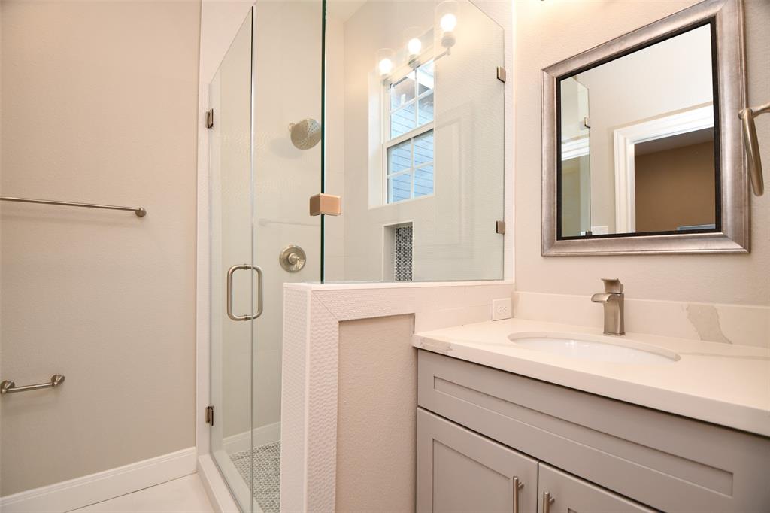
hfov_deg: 100.4
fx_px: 321
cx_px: 385
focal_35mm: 15
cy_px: 256
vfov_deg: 77.3
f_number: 4
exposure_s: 1/60
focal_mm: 10
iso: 250
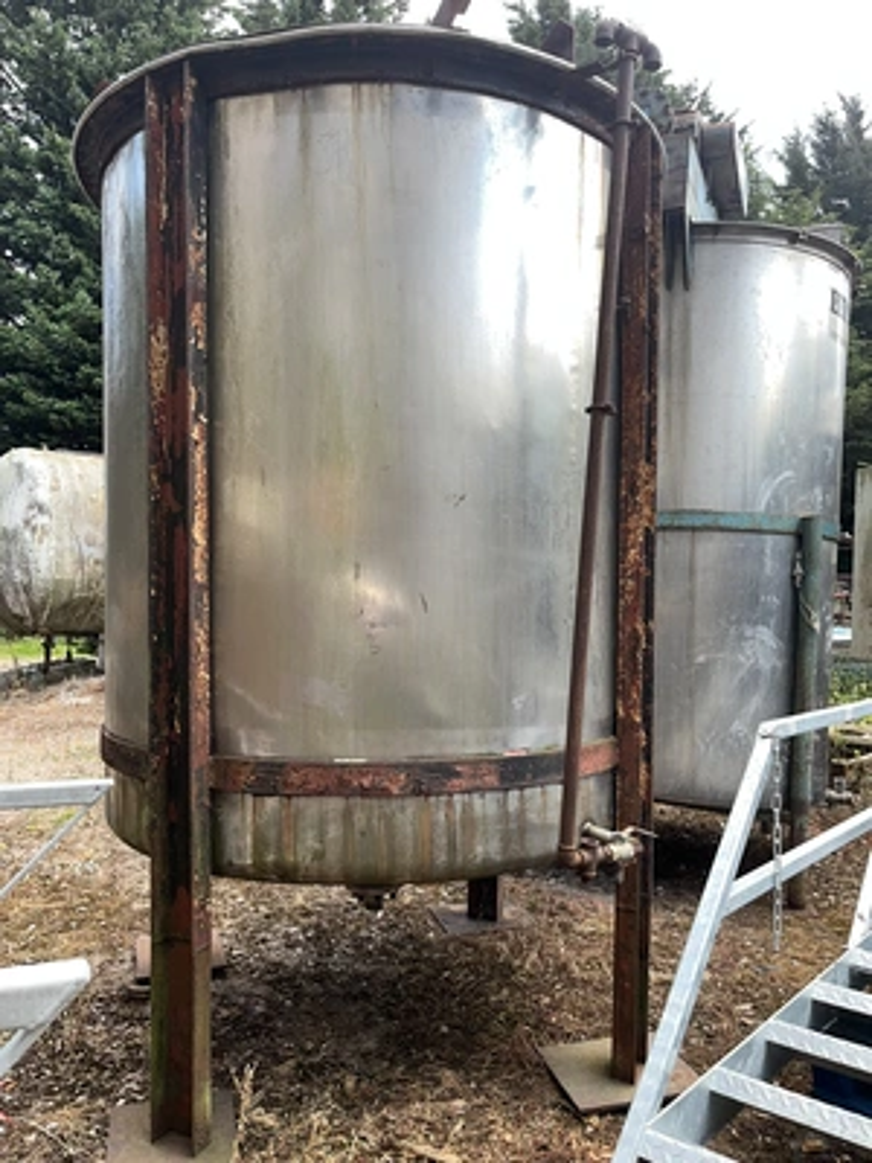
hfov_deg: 53.1
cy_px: 582
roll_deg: +1.0
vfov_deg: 67.3
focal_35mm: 26
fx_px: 873
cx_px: 436
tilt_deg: -3.7
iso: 50
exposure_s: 1/515
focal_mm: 5.1
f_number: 1.6
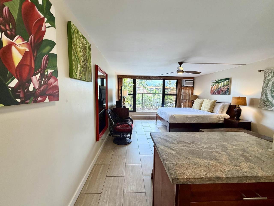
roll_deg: -0.7
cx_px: 137
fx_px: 111
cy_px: 103
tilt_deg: -5.2
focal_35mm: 14
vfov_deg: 85.7
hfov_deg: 102.1
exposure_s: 1/120
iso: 160
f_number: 2.2
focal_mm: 2.22
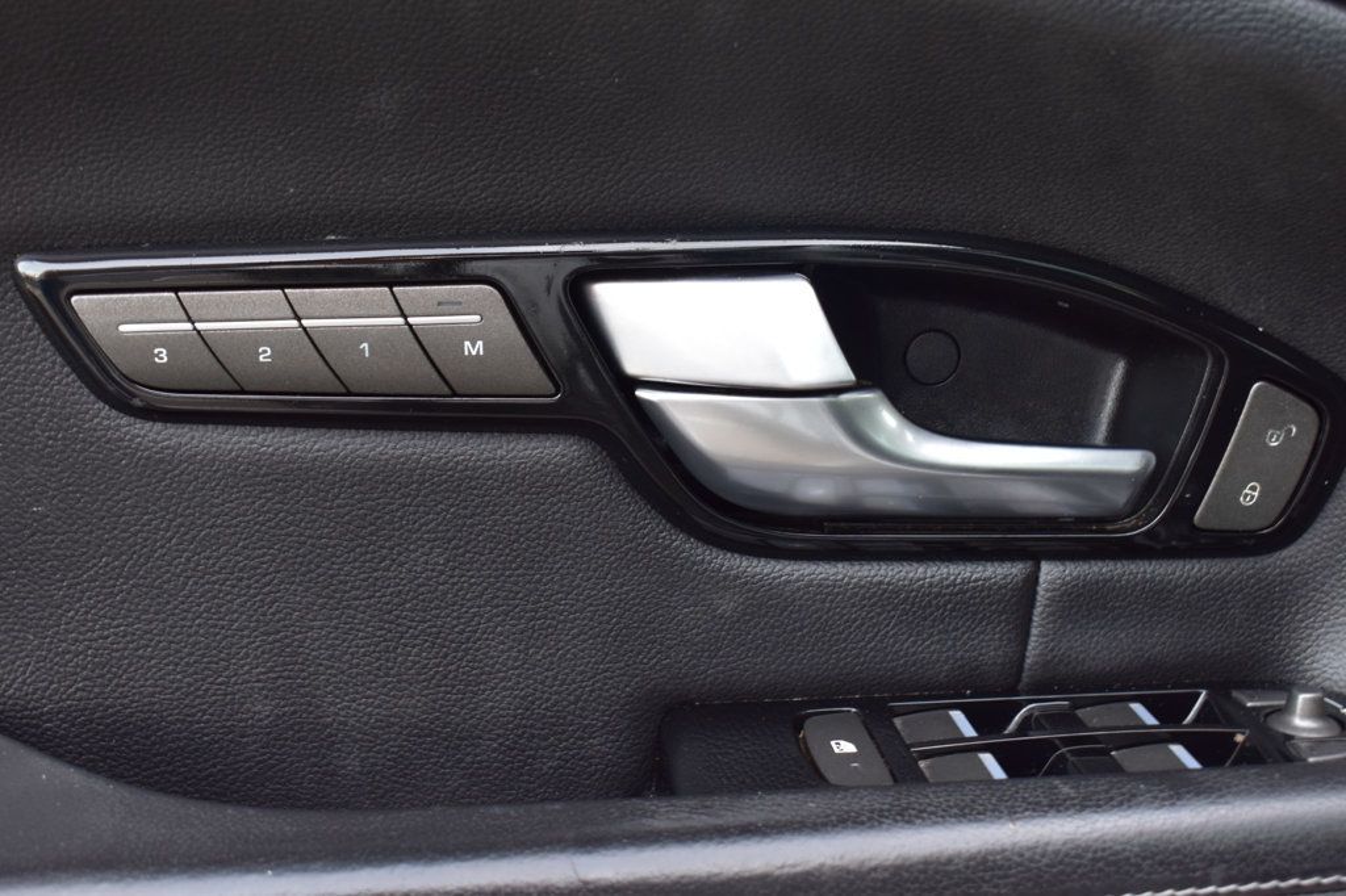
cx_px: 673
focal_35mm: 48
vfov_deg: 28.1
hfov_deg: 41.1
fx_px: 1794
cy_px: 448
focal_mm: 32
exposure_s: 1/15
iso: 400
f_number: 6.3
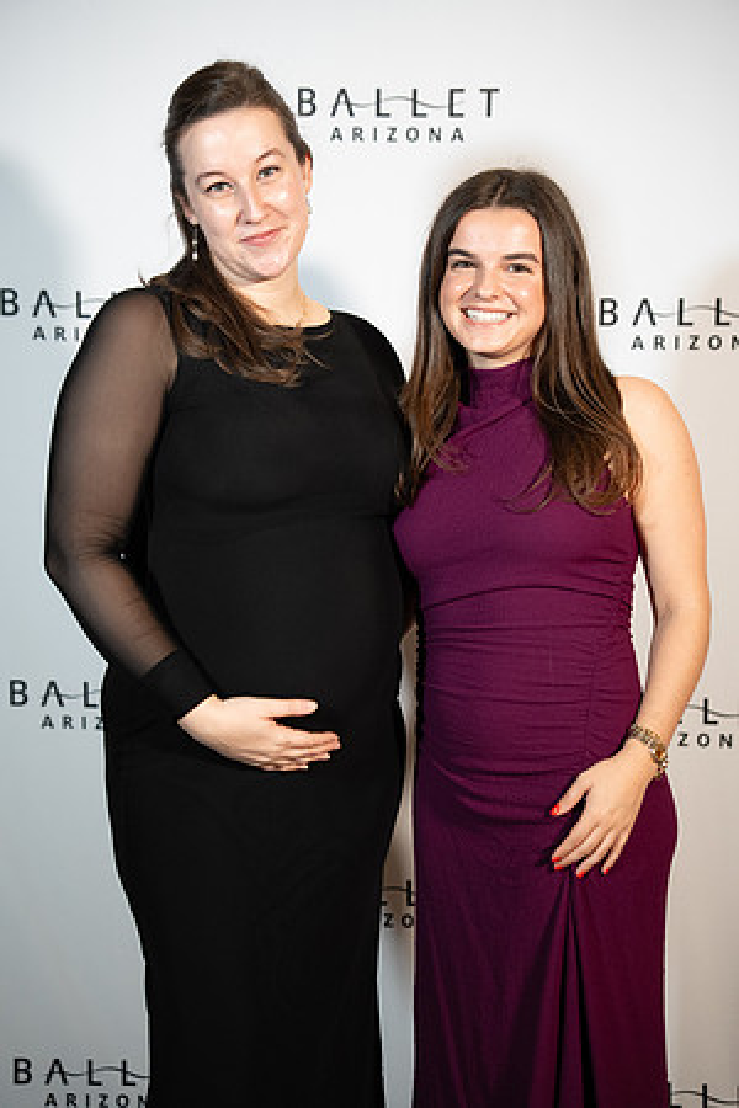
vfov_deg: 32.8
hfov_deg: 22.2
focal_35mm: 61
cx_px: 370
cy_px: 554
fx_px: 1881
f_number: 2.8
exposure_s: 1/200
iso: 1600
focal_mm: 61.1
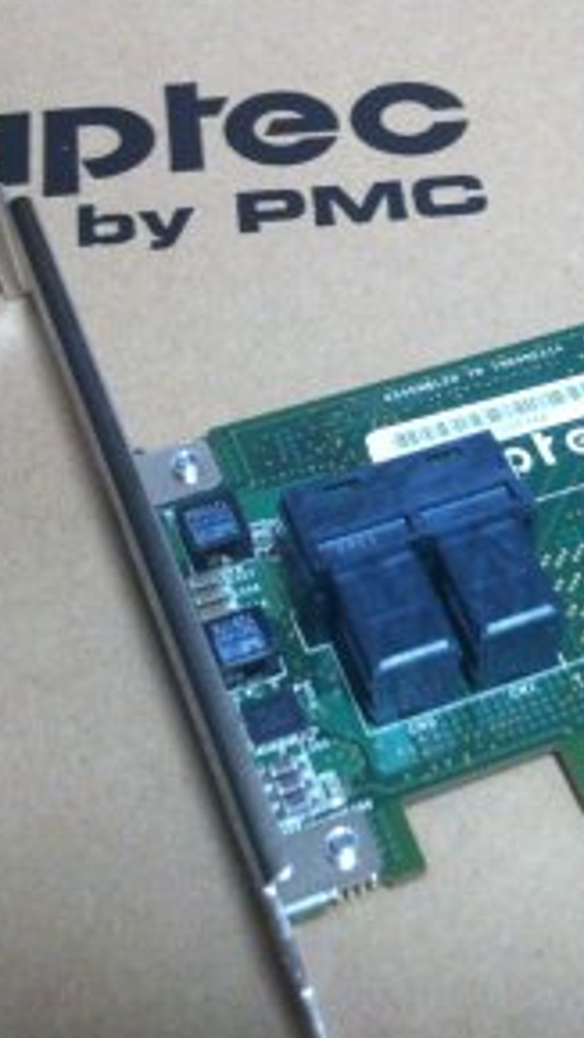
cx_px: 577
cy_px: 558
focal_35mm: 63
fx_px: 1735
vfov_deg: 33.3
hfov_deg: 18.6
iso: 250
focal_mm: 3.85
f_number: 2.8
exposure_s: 1/15
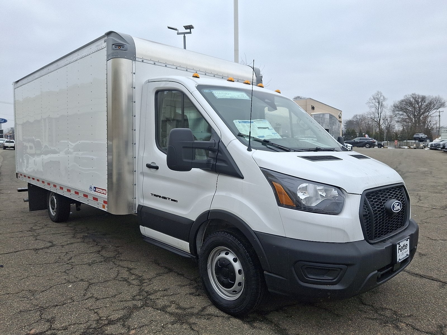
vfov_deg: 54.9
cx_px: 224
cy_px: 168
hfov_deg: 69.4
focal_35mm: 25
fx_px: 323
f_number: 1.8
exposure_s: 1/625
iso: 25
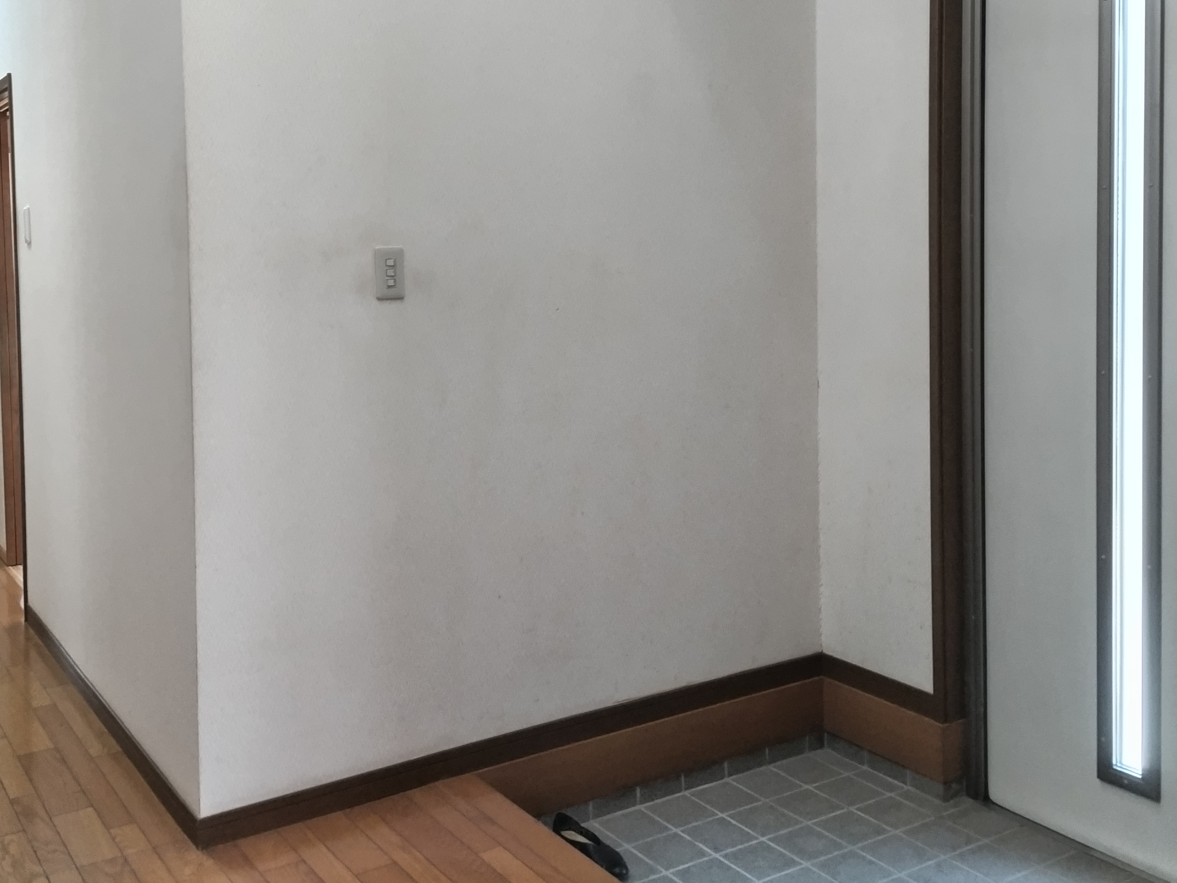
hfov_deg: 51.3
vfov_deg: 39.2
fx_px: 1224
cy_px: 291
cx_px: 548
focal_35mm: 36
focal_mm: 4.8
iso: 498
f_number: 1.79
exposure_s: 1/50
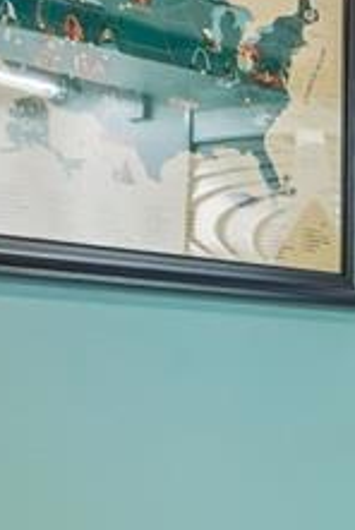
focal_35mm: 103
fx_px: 1519
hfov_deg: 11.8
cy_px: 482
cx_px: 739
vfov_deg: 19.4
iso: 400
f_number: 9
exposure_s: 1/8
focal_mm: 19
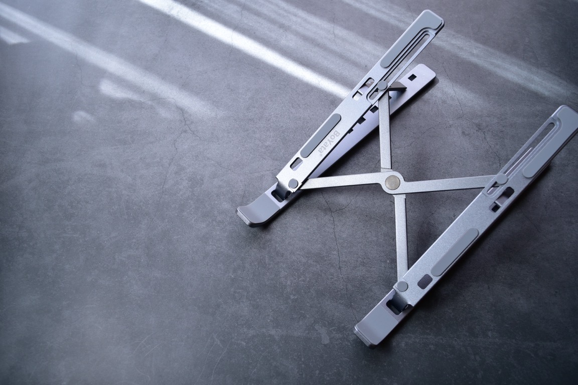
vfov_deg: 40.0
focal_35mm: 33
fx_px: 530
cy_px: 192
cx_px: 289
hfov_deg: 57.2
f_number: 5.6
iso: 100
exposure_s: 1/80
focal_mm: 22
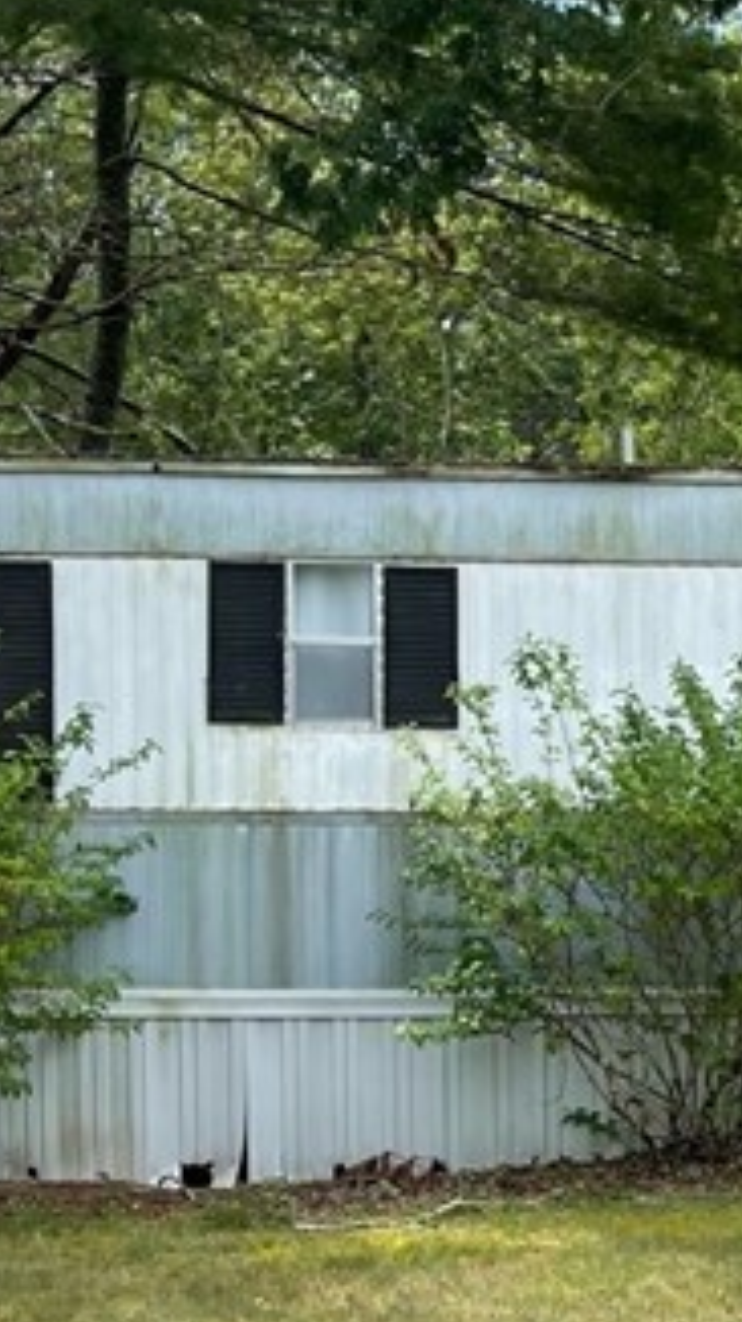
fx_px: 3118
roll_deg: +0.0
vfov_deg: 23.8
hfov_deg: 12.7
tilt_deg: -1.5
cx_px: 1204
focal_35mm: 89
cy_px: 921
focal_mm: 5.1
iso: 32
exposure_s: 1/1200
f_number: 1.6
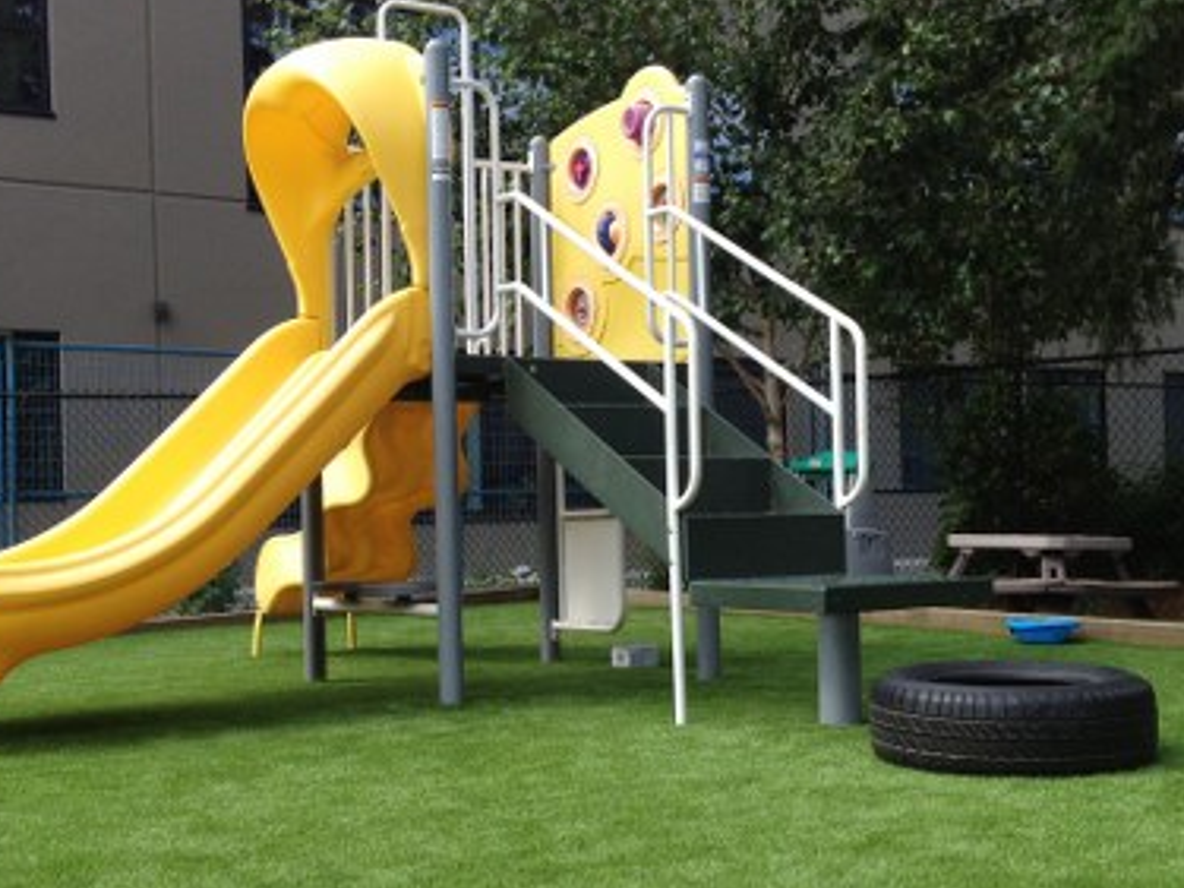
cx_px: 496
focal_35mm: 56
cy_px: 518
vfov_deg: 26.1
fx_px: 1915
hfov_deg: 34.3
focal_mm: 4.28
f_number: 2.4
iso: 50
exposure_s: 1/690
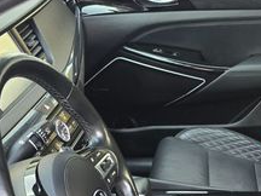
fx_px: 513
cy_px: 247
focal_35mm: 68
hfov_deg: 27.2
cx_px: 249
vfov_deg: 20.0
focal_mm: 6.3
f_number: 1.7
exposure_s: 1/60
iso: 800
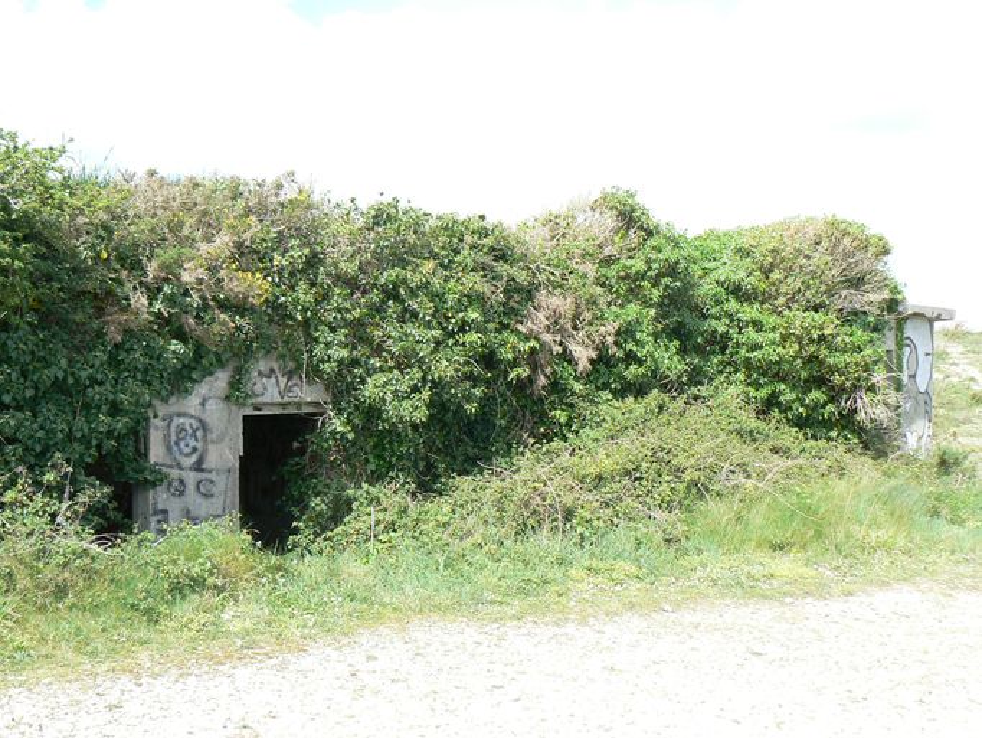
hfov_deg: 51.3
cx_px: 491
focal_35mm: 36
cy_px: 369
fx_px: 1022
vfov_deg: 39.7
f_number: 5.6
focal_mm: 6
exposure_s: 1/200
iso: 80
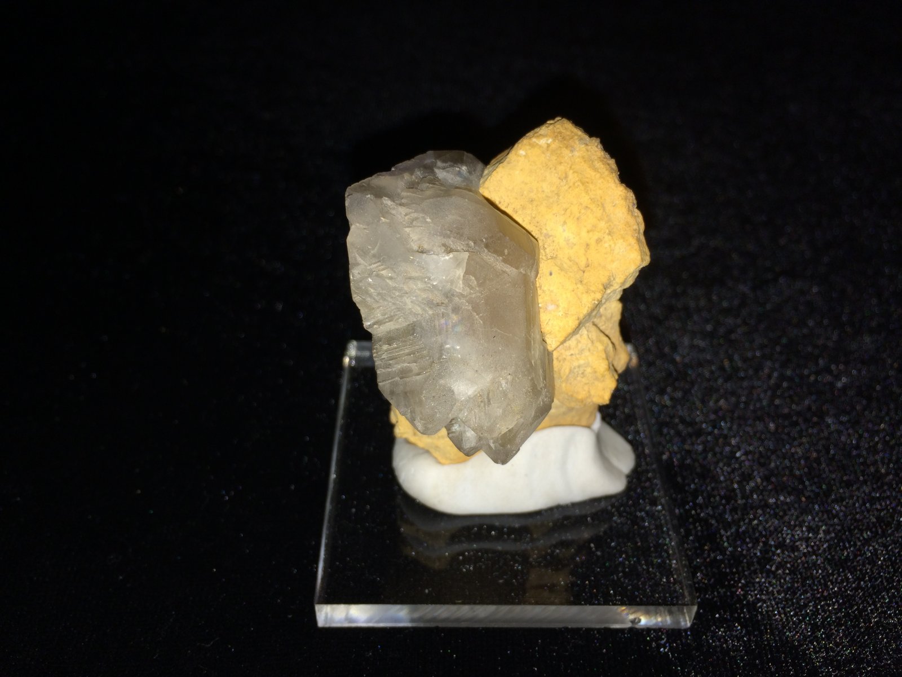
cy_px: 338
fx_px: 782
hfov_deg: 60.0
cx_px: 451
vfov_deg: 46.8
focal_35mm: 30
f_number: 2.2
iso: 32
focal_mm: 4.12
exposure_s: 1/266
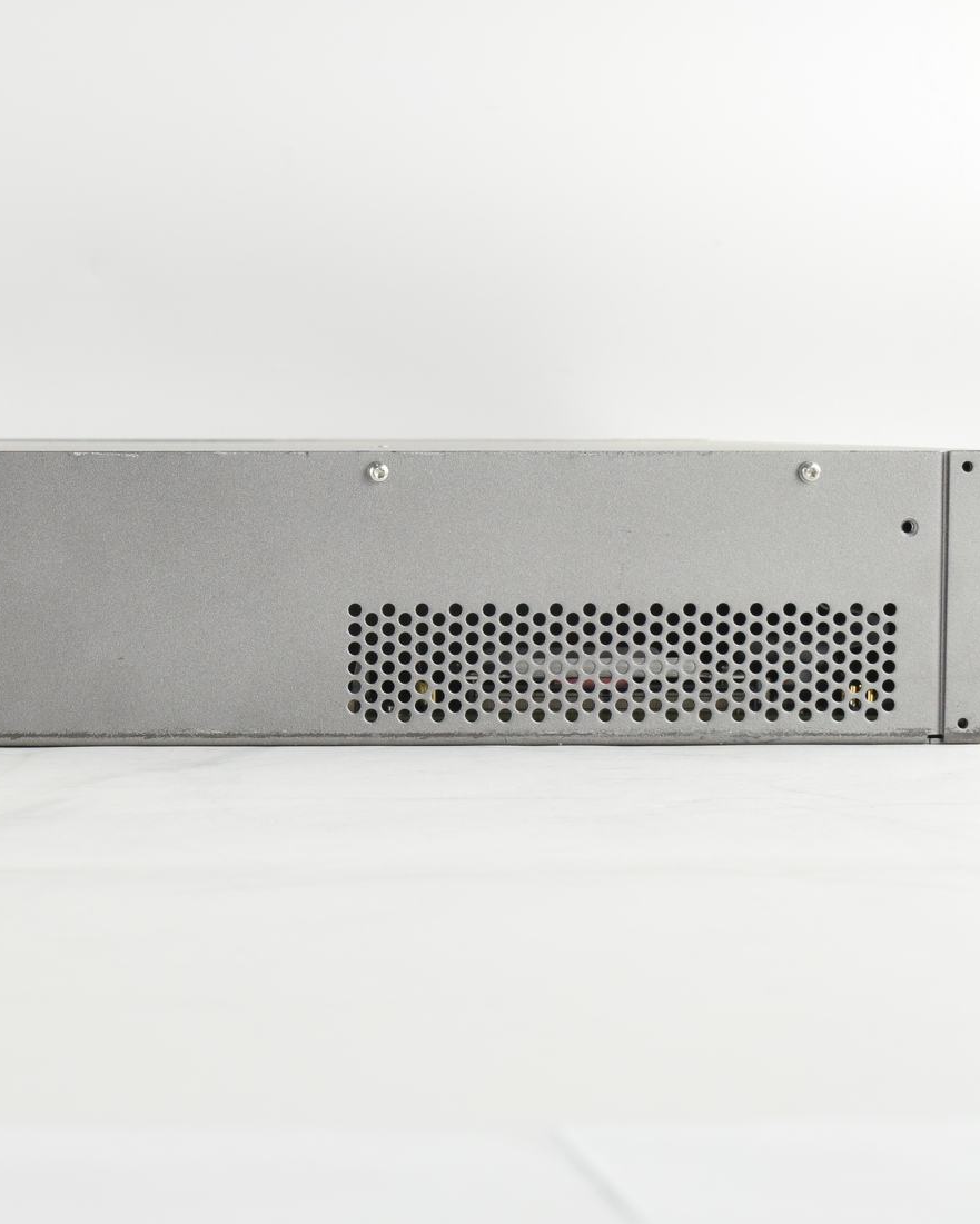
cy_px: 606
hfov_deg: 16.7
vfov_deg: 21.5
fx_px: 3226
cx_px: -102
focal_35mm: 89
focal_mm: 34
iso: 400
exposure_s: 1/30
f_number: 10
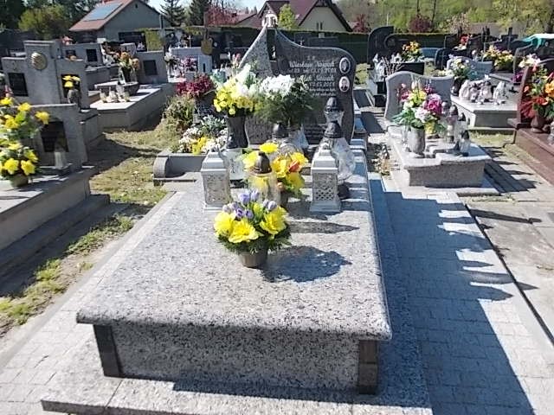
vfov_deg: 49.7
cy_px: 208
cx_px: 277
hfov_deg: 63.4
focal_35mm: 28
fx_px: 448
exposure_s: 1/200
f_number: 5.4
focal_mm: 4
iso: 80
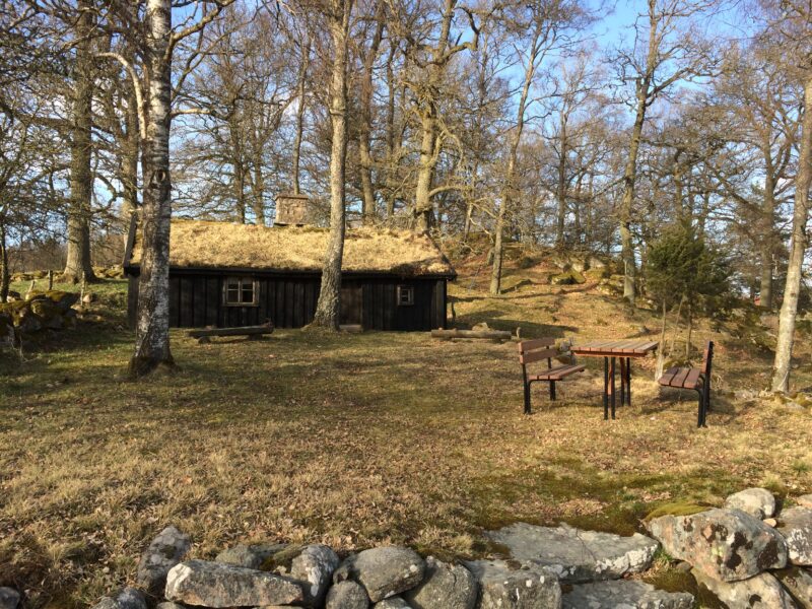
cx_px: 406
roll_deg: +0.5
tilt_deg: +1.9
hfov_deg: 61.7
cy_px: 304
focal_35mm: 29
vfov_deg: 48.2
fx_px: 680
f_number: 2.2
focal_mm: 4.15
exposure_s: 1/570
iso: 32
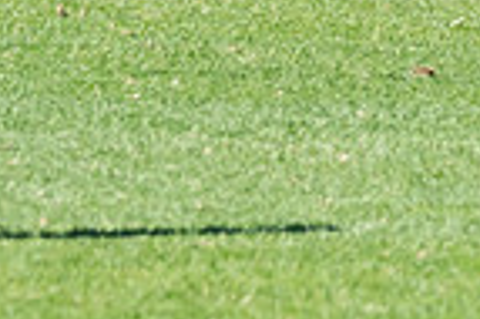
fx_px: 24345
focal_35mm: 1828
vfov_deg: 0.8
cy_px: -260
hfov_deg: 1.1
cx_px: 503
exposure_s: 1/800
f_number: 11
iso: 800
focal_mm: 300
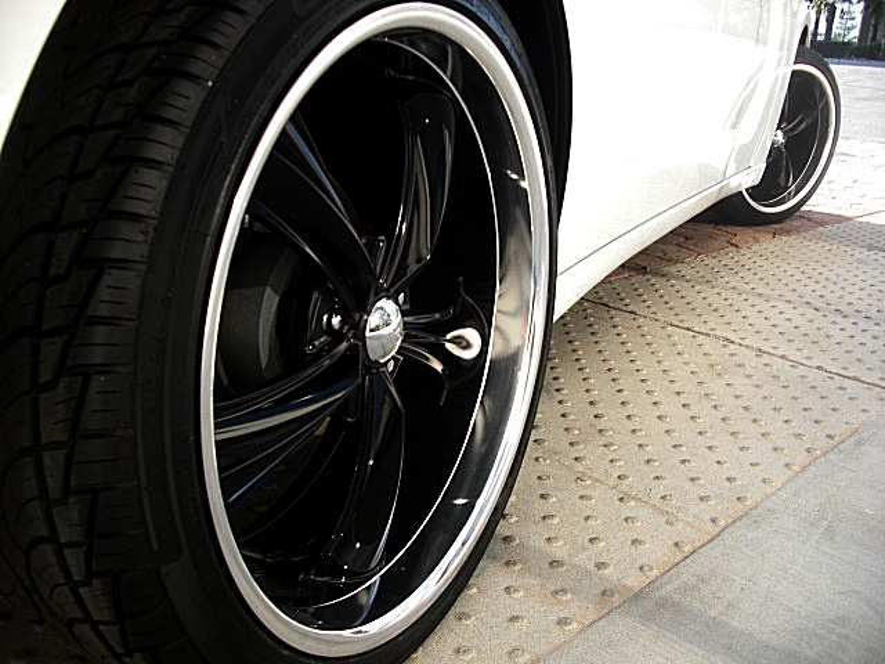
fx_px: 920
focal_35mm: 36
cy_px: 332
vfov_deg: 39.7
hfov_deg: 51.4
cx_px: 442
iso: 50
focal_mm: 6.3
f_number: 2.8
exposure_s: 1/160
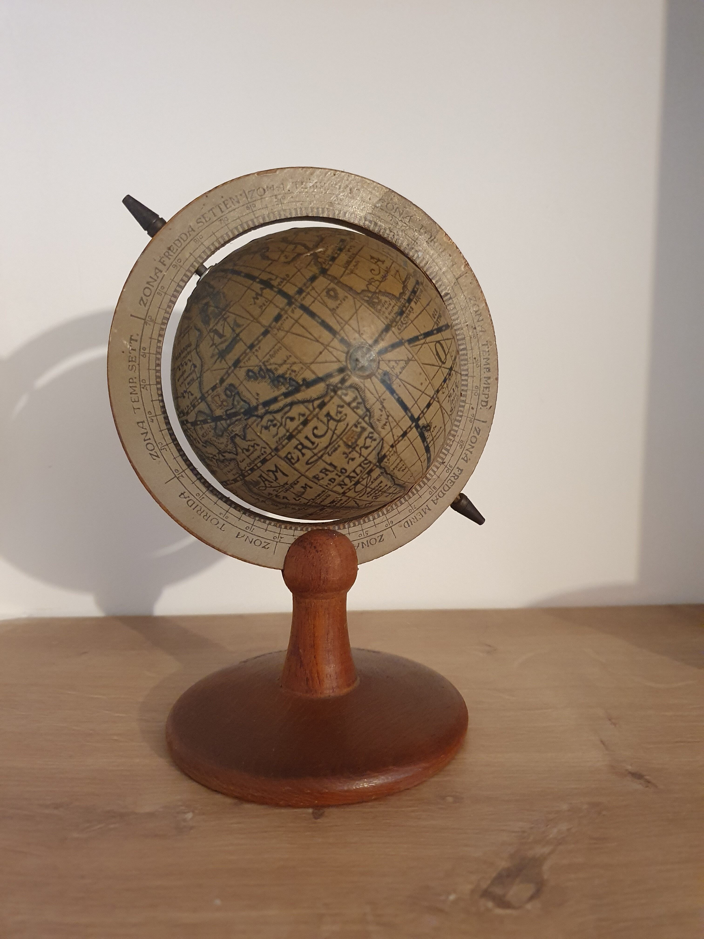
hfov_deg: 53.1
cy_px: 470
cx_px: 352
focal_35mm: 26
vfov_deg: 67.3
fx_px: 705
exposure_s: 1/50
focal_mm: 4.32
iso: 500
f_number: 1.5
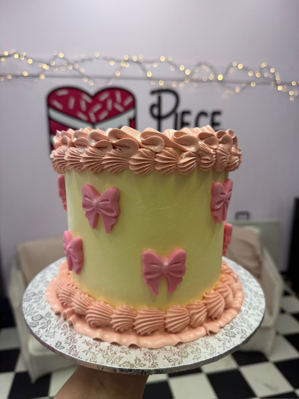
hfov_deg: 56.8
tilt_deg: -13.7
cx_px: 150
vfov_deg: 71.6
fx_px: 276
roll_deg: +0.3
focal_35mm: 24
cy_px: 200
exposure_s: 1/100
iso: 50
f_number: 1.78
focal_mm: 6.76
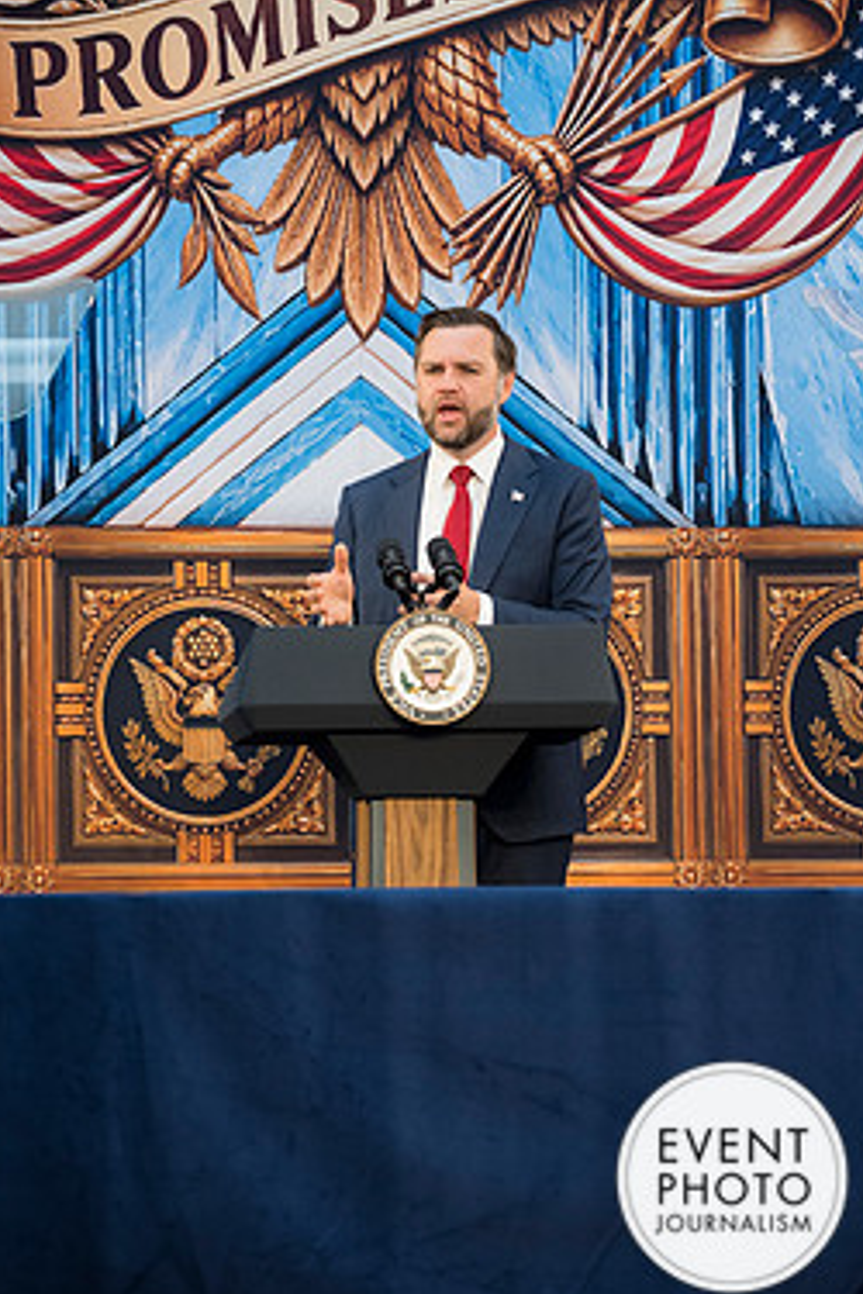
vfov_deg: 12.7
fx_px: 5825
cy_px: 625
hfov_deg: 8.5
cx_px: 442
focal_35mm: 162
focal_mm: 135
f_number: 4.8
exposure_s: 1/400
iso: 1400
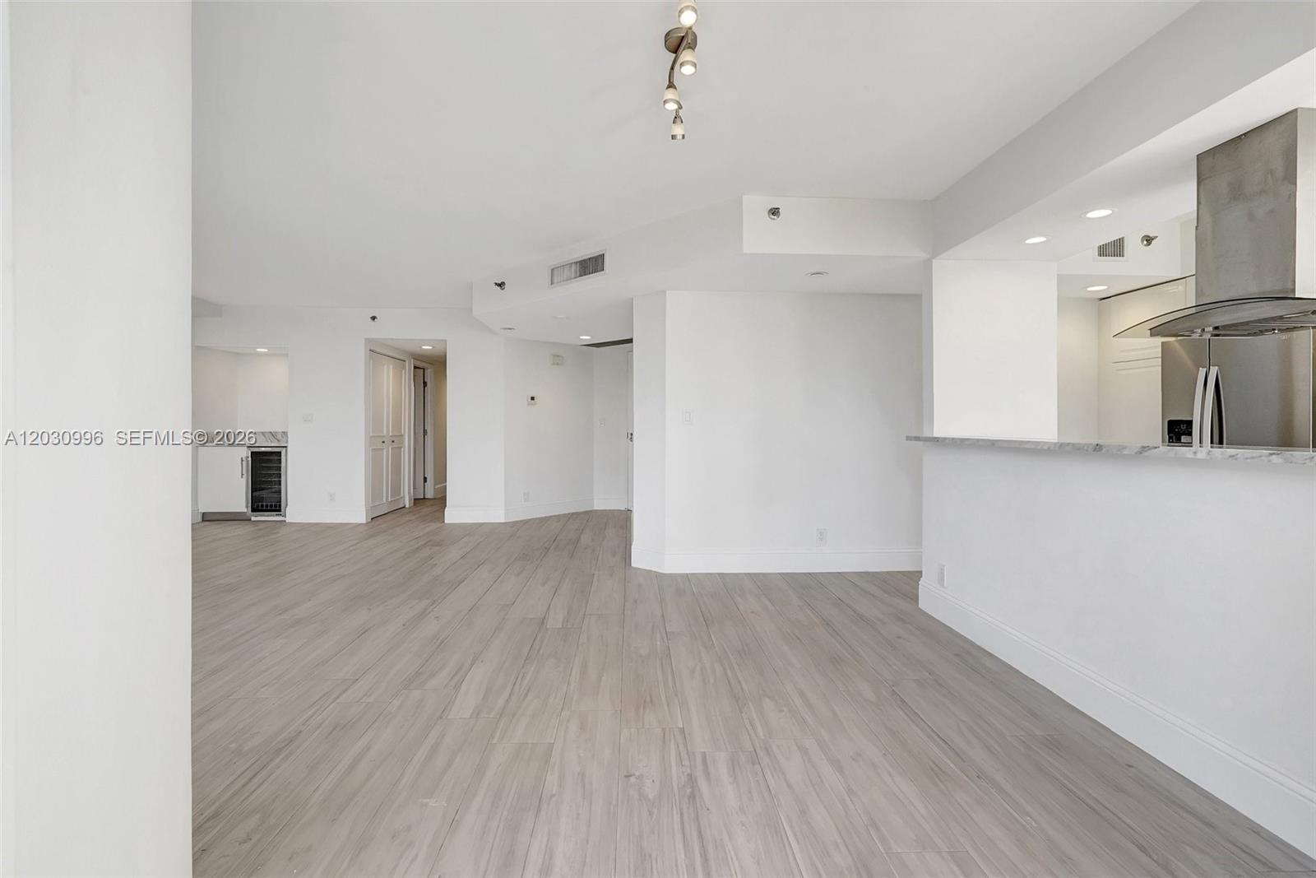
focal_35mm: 16
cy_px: 439
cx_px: 658
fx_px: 603
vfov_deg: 72.1
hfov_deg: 95.0
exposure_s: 1/25
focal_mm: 16.5
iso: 640
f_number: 13
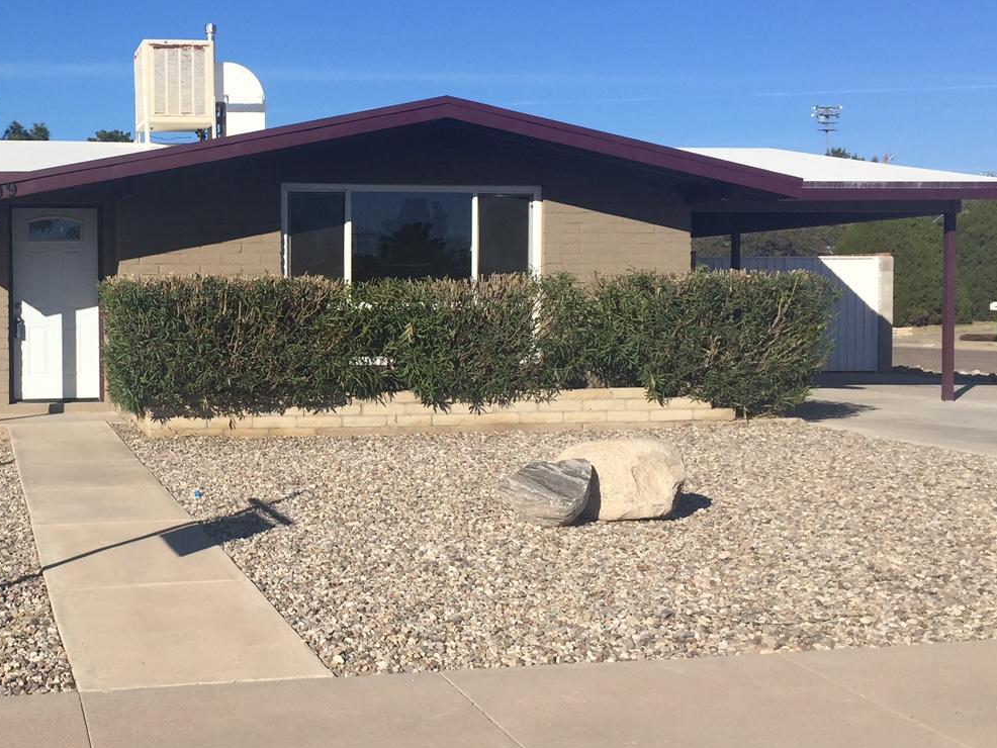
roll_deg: -0.5
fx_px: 1383
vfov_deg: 30.3
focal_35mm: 48
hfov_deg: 38.1
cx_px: 195
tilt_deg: -2.3
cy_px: 343
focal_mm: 4.15
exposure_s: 1/3049
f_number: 2.2
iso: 32
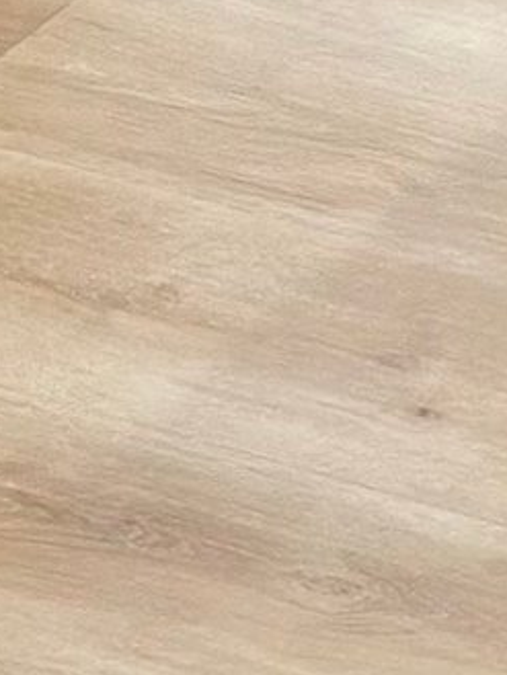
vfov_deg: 4.9
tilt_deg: -14.7
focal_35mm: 373
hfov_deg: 3.9
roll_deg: -1.5
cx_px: 1564
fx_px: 7279
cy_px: -1850
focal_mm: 6.86
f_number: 1.78
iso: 160
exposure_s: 1/60
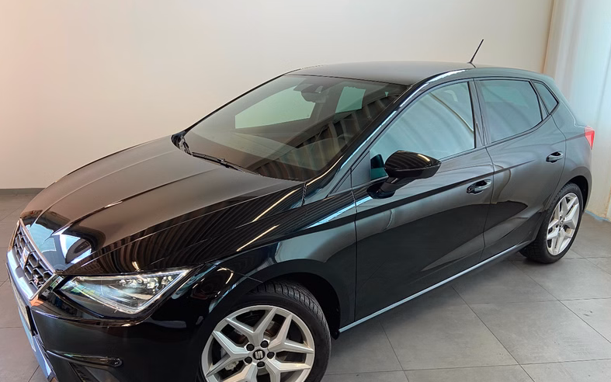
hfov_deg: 66.5
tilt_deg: -20.0
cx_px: 304
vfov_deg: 44.4
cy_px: 217
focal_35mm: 28
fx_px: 466
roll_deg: +0.5
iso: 64
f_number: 1.8
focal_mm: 4.25
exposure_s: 1/50
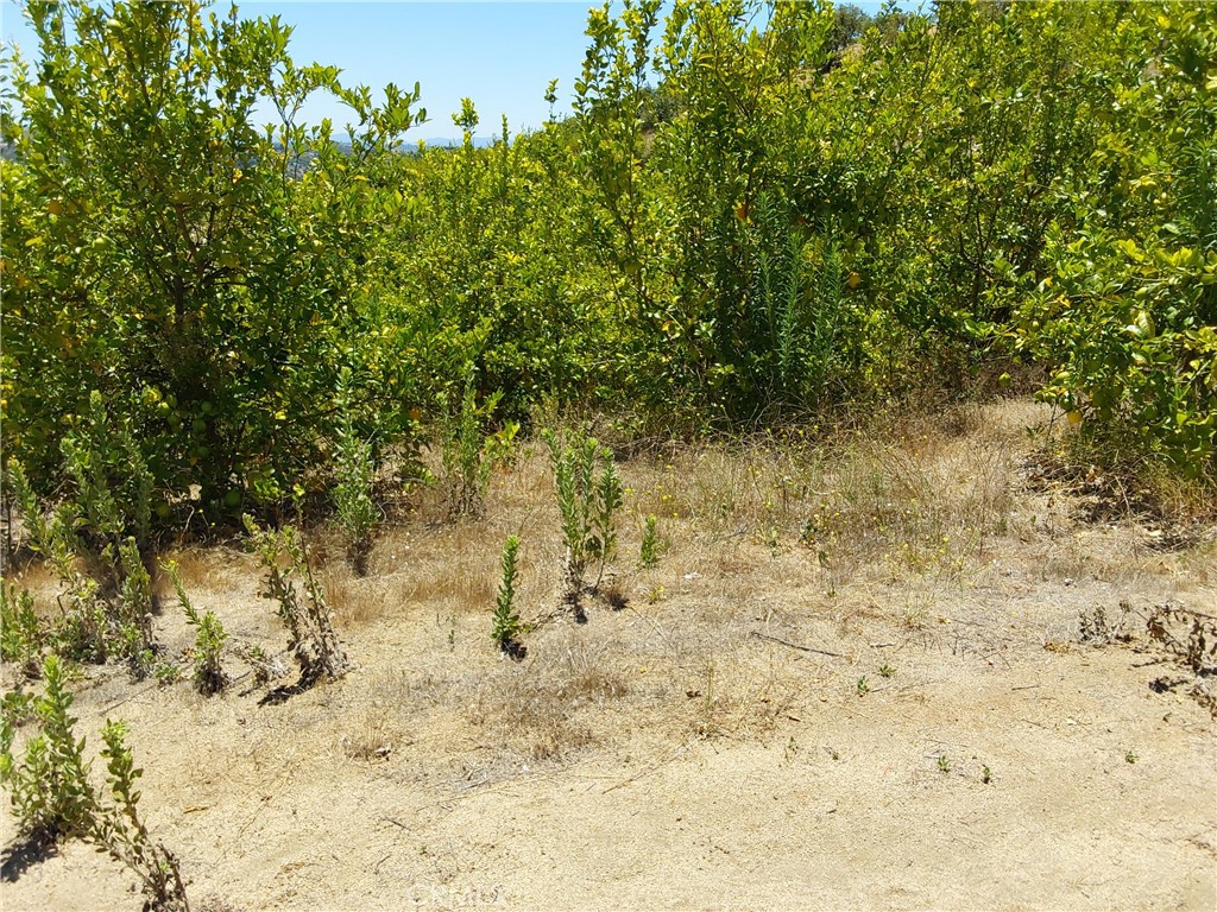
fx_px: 984
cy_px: 456
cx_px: 608
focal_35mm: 28
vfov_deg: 49.7
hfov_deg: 63.4
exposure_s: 1/1492
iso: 50
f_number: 1.9
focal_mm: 2.91
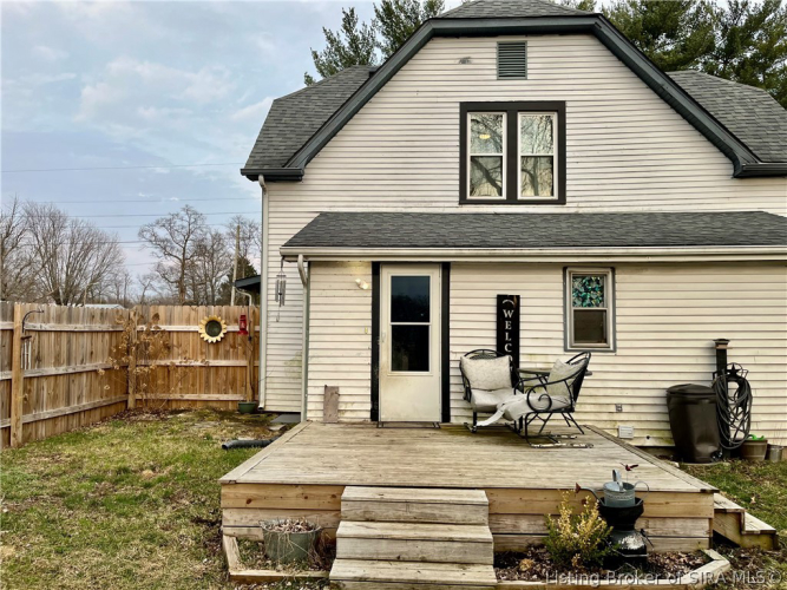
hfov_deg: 67.3
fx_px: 591
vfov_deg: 53.0
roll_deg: +0.7
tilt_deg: +3.1
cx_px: 394
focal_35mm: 26
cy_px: 295
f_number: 1.6
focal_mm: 5.1
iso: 50
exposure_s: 1/951
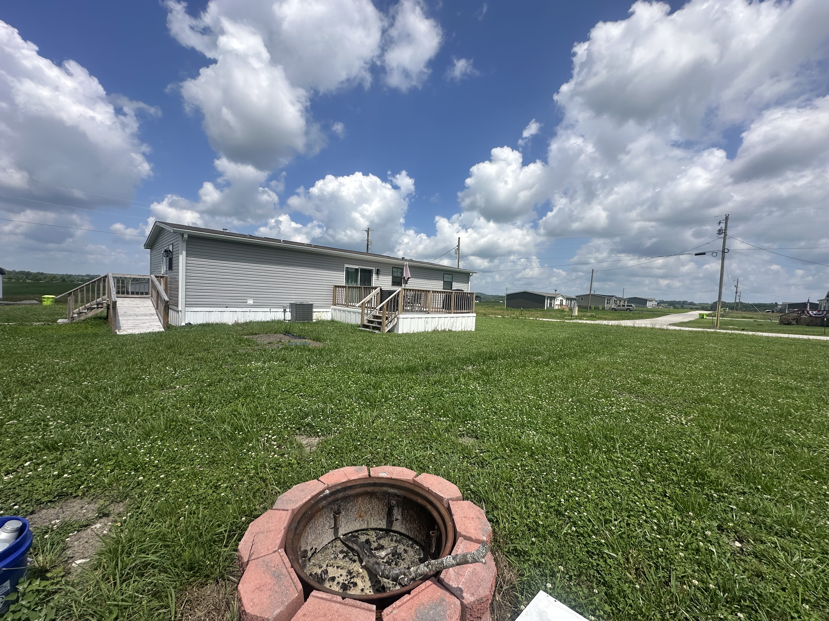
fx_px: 335
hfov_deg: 102.1
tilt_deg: -1.6
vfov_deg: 85.7
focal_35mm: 14
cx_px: 414
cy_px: 310
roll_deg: -2.5
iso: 50
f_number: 2.2
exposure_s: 1/3040
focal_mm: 2.22
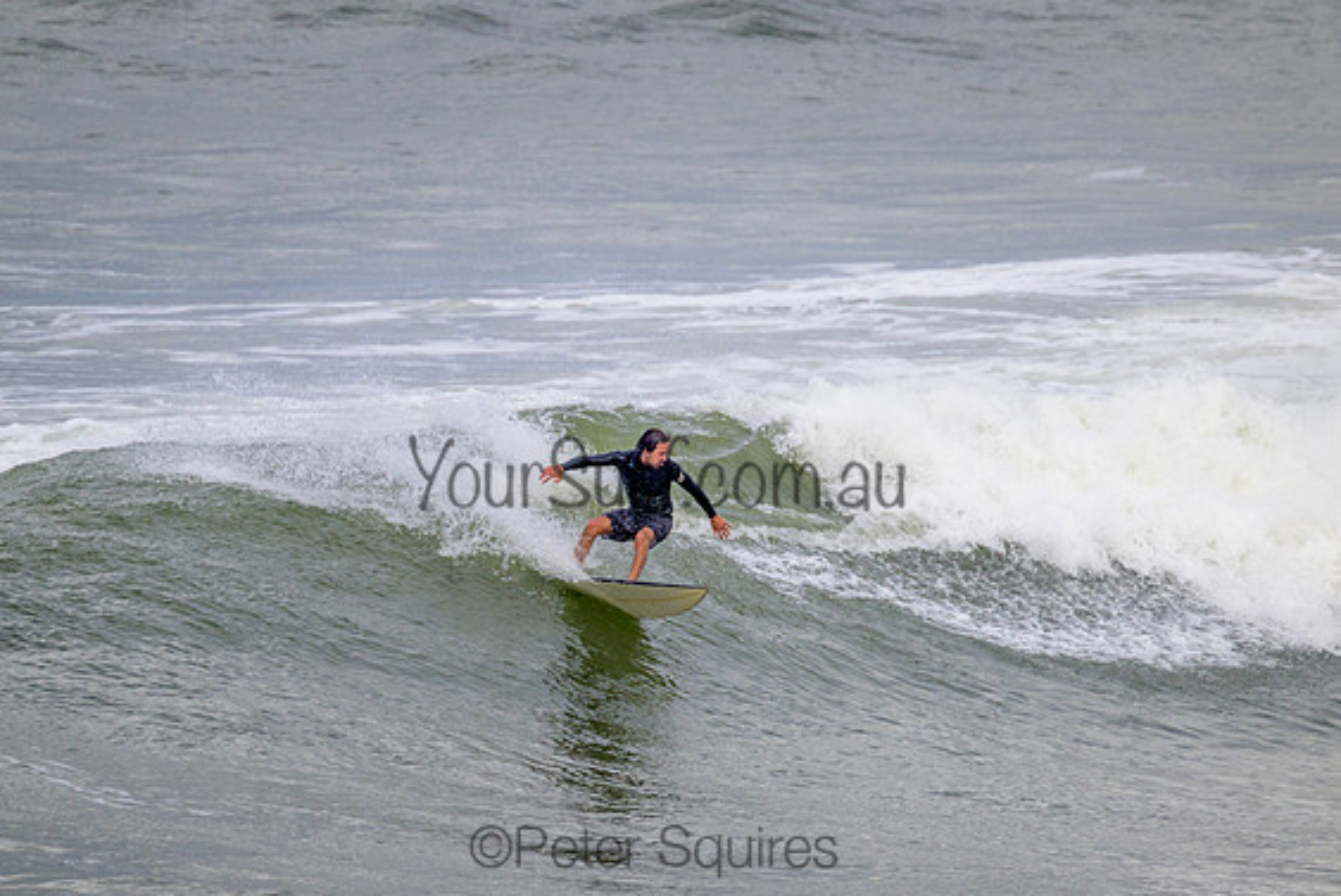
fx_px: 30642
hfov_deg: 2.5
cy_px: 453
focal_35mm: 822
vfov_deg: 1.7
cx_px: 654
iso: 720
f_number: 11
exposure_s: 1/2000
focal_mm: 800
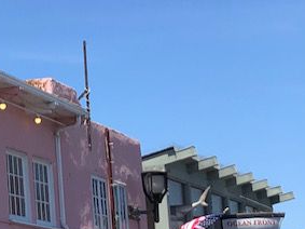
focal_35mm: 99
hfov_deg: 16.8
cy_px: 59
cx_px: -228
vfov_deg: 14.9
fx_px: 872
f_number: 1.8
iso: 20
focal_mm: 3.99
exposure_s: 1/1799
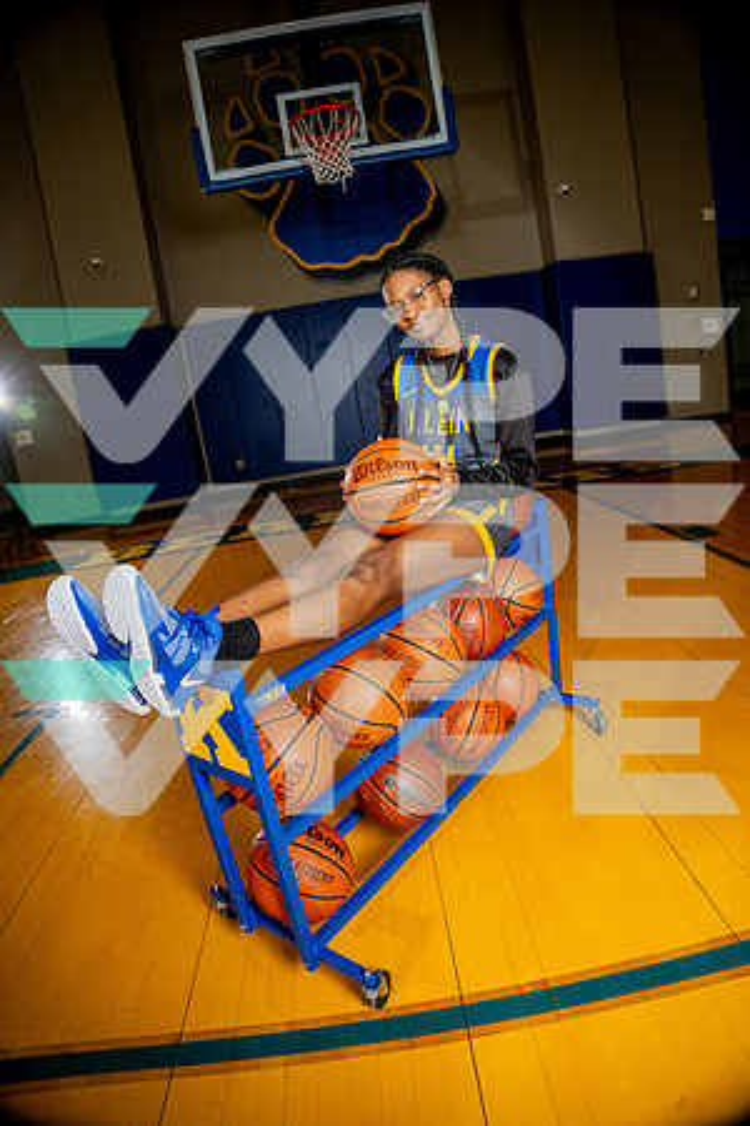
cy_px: 563
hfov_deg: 61.9
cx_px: 375
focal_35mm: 20
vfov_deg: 84.0
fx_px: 625
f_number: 4
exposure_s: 1/250
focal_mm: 20
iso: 160
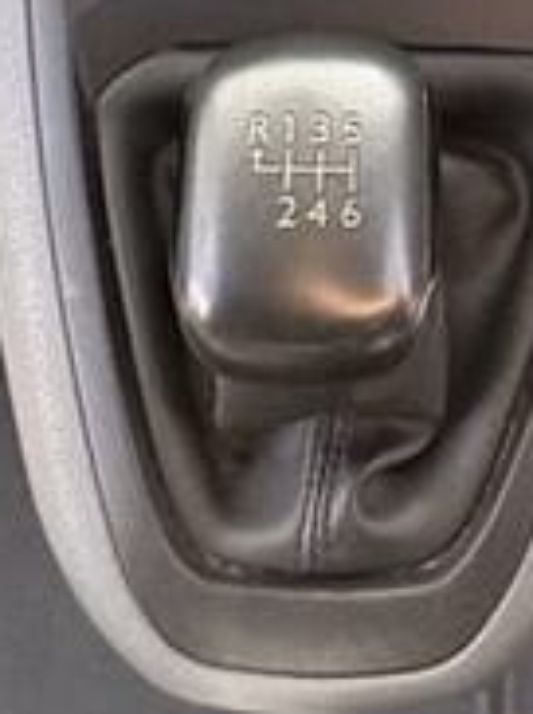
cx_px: 419
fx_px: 1420
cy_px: -420
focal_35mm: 69
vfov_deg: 22.1
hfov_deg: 21.0
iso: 100
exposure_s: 1/138
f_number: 2.2
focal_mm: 2.22
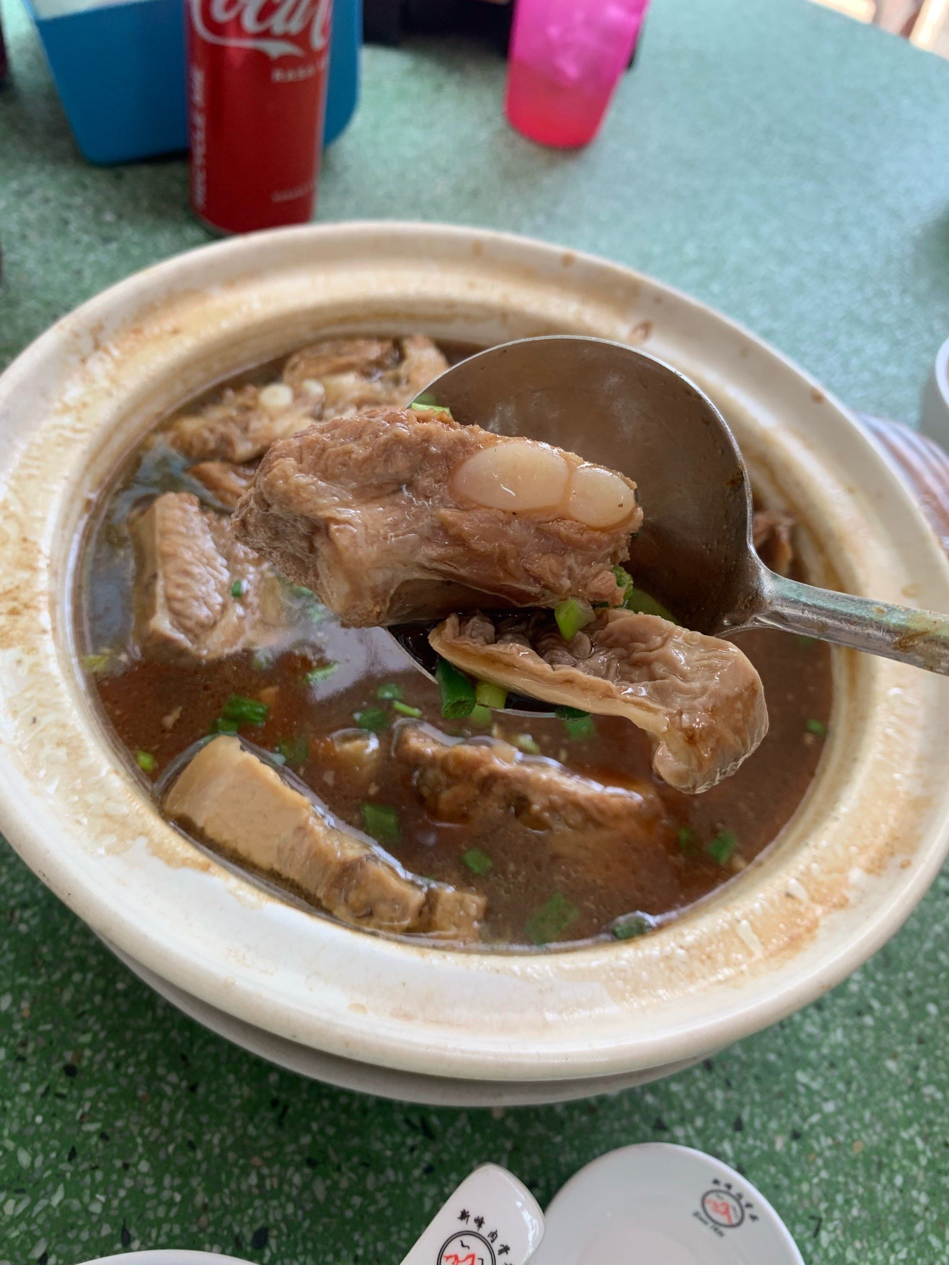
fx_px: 950
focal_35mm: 26
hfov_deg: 53.1
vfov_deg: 67.3
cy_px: 632
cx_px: 474
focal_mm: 4.25
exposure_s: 1/122
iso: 32
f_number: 1.8
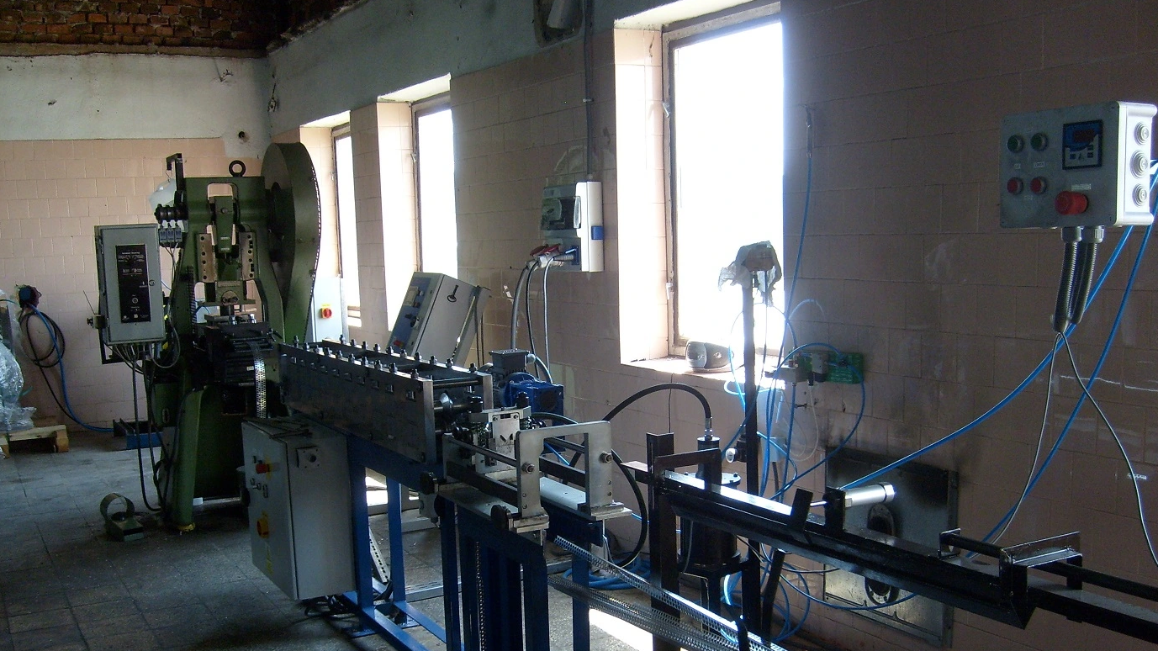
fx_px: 1197
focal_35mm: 39
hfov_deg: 51.6
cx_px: 577
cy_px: 421
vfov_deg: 30.2
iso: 80
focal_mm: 5.8
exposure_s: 1/60
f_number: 2.8
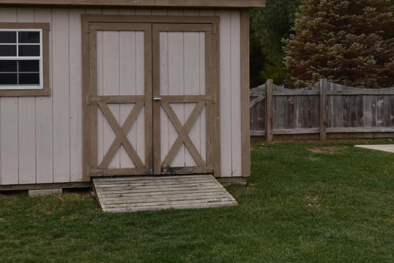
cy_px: 93
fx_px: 547
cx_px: 121
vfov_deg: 26.9
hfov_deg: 39.0
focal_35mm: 50
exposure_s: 1/250
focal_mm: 22
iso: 400
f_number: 10
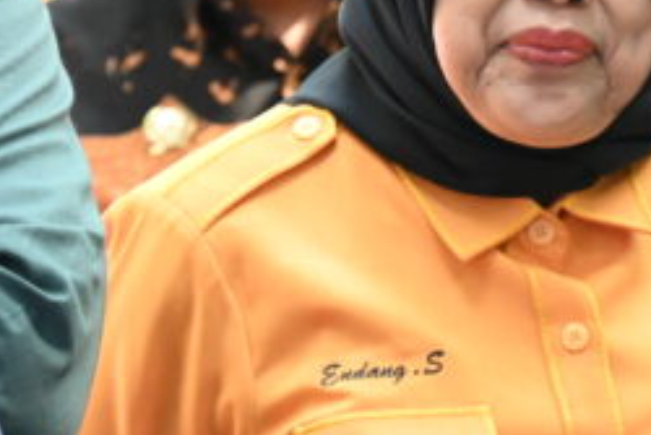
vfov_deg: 3.0
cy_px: 107
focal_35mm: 461
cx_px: 542
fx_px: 8341
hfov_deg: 4.5
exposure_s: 1/320
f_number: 6.3
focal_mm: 150
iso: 8000
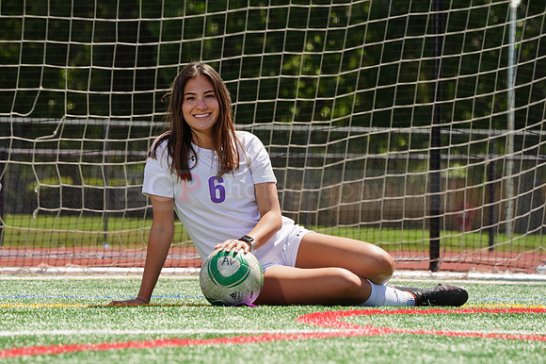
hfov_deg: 7.0
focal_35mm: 294
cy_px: 182
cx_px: 273
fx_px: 4456
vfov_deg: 4.7
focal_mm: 294
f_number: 13
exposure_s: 1/250
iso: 200
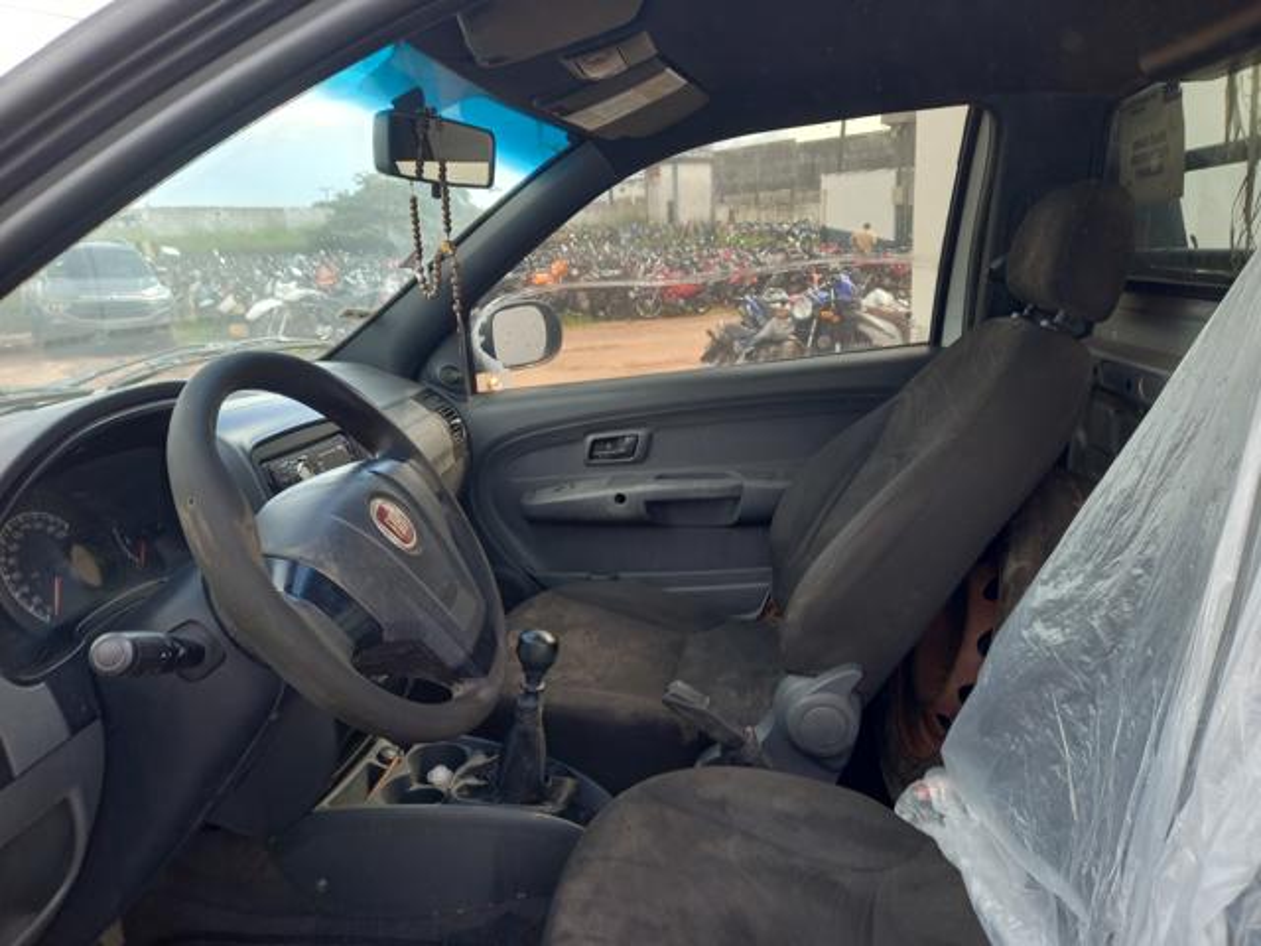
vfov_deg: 54.9
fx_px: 911
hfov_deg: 69.4
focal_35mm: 25
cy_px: 473
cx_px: 630
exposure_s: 1/60
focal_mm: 4.6
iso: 32
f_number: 2
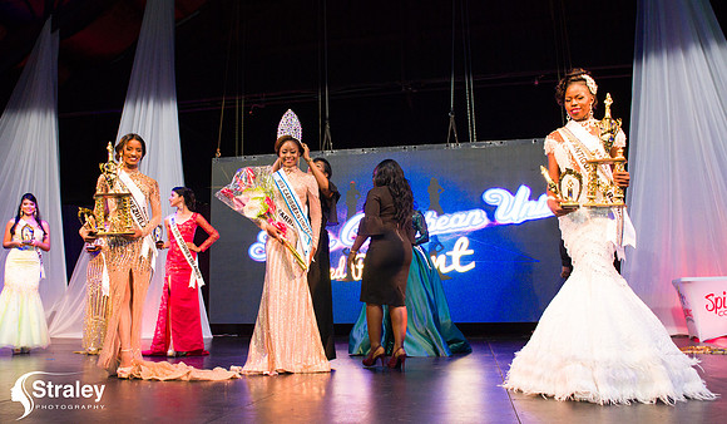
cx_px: 352
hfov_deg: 66.4
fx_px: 556
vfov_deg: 41.7
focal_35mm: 29
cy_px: 226
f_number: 5
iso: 4000
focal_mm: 24
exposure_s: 1/160
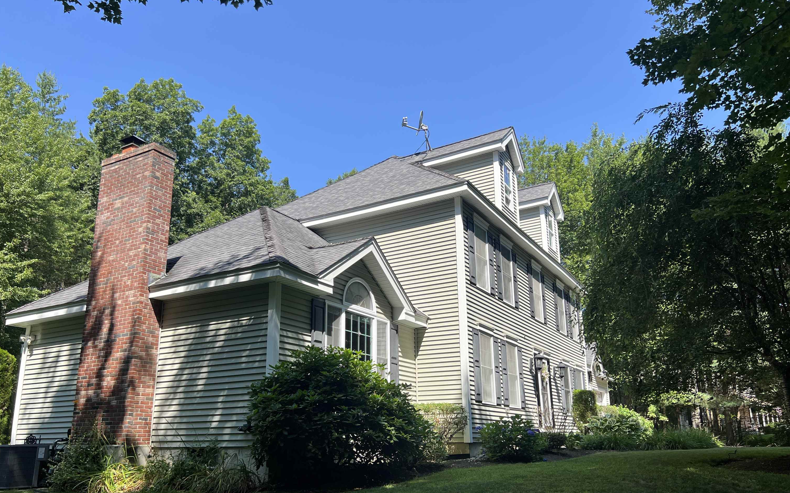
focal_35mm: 28
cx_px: 390
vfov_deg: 44.3
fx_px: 603
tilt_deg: +13.6
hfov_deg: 66.5
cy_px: 295
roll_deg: +0.6
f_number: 1.5
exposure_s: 1/1901
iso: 50
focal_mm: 5.7
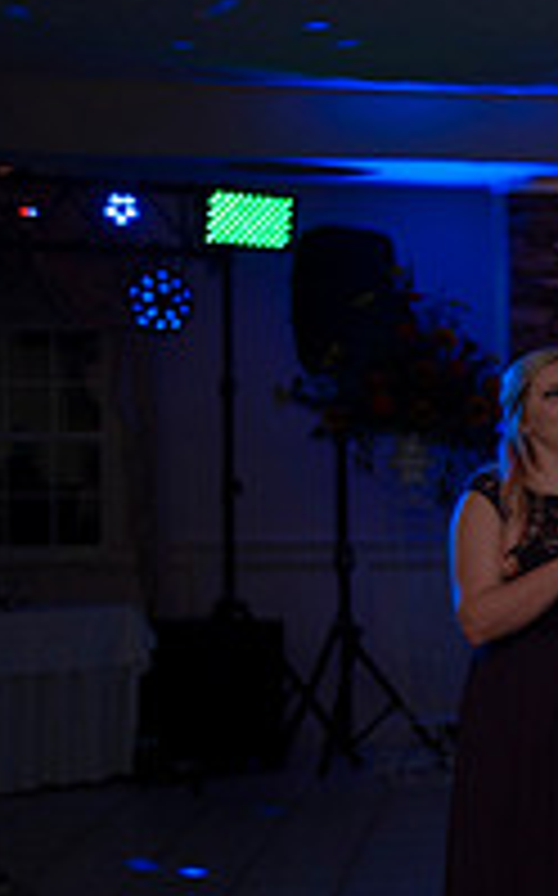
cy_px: 545
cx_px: 1102
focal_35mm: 95
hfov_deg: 12.2
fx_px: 2317
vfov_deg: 21.8
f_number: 2.8
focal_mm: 32
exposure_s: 1/200
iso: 250
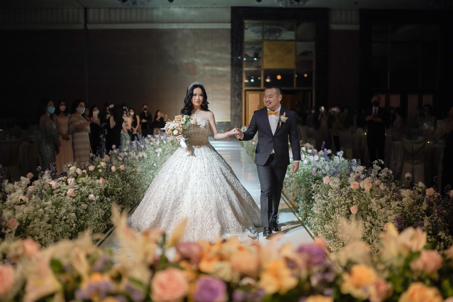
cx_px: 226
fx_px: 440
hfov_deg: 54.4
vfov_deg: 37.9
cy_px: 151
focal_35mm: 35
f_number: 1.4
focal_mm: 35
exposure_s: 1/1250
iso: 400
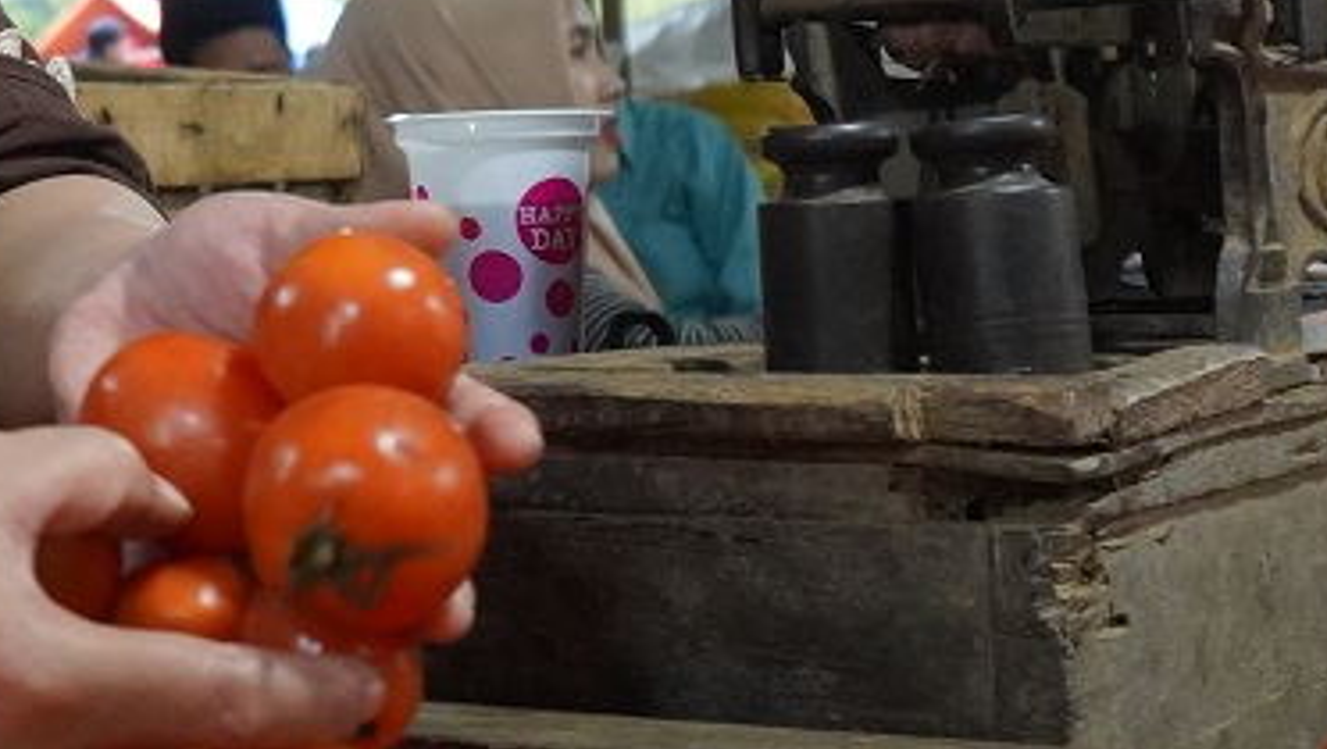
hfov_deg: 24.2
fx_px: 2853
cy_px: 11
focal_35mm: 81
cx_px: -196
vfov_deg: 14.7
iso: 2000
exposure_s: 1/125
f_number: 4
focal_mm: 16
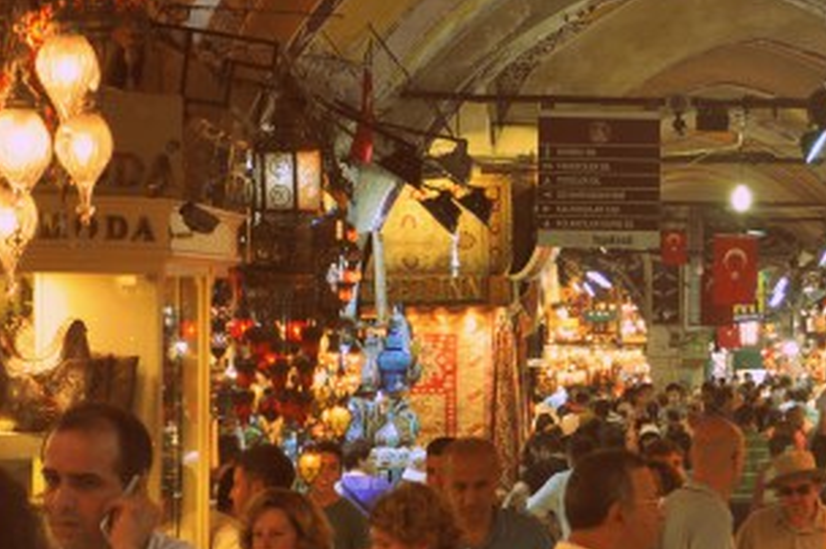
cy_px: 298
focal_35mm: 150
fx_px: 3438
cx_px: 774
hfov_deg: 13.6
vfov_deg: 9.1
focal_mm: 38
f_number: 4.5
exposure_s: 1/60
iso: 450
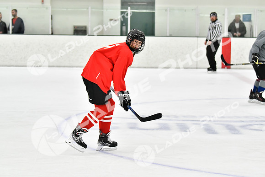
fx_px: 1126
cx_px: 132
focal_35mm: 153
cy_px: 88
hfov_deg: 13.4
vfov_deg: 9.0
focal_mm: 102
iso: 5000
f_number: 2.8
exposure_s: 1/1250
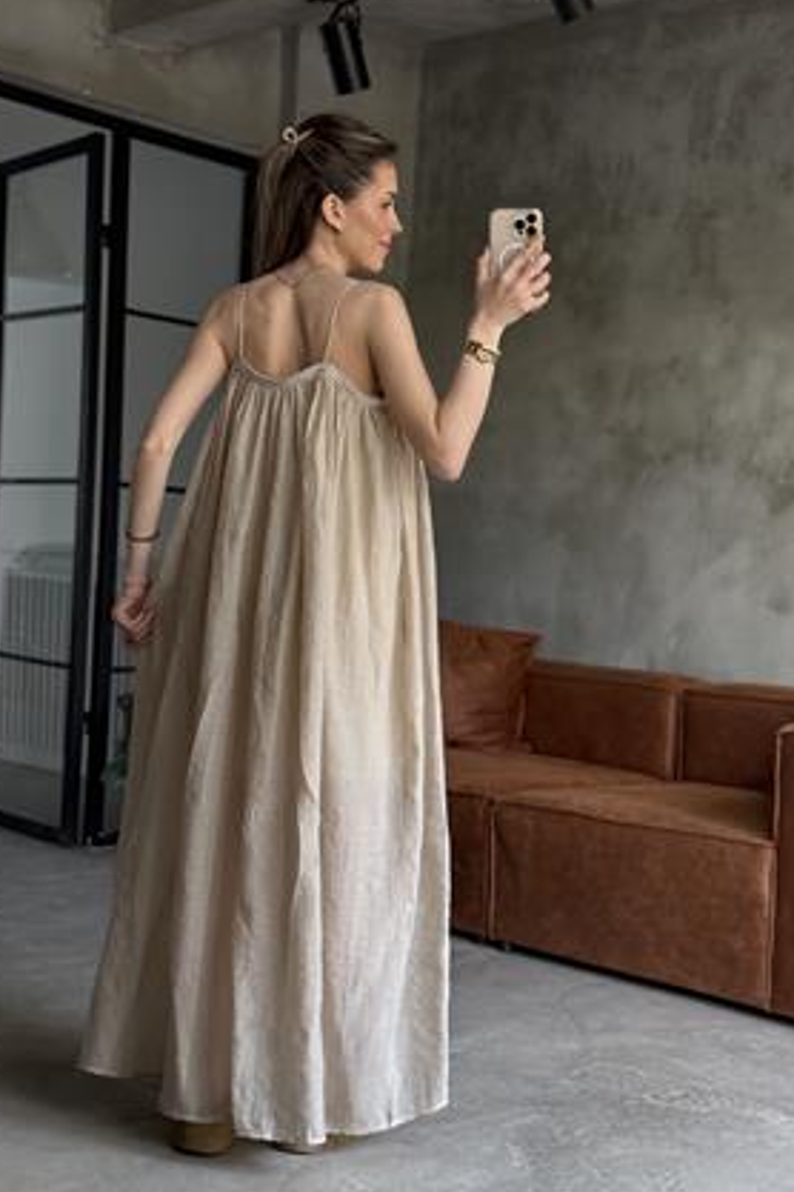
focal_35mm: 51
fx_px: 1687
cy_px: 589
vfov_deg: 38.9
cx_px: 368
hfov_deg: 26.5
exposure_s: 1/88
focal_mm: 6.76
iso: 100
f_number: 1.78
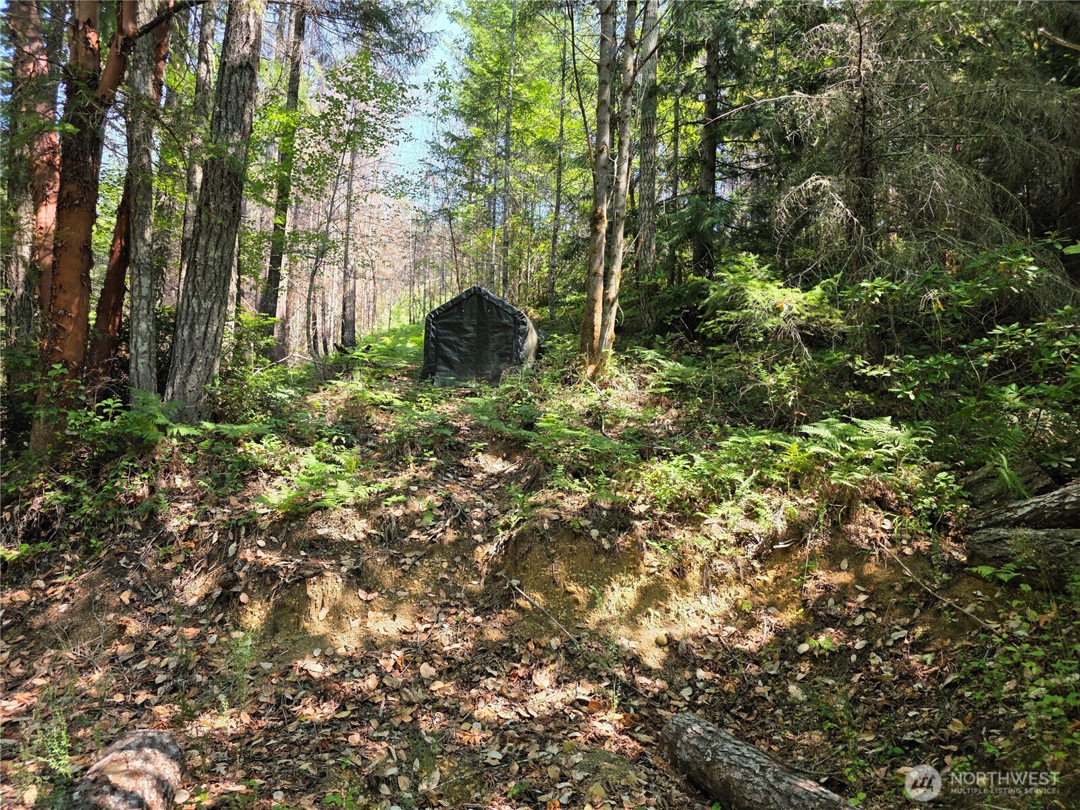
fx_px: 718
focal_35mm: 23
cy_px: 405
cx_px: 540
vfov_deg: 58.9
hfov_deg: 73.9
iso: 50
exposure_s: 1/359
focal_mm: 6.3
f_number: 1.7
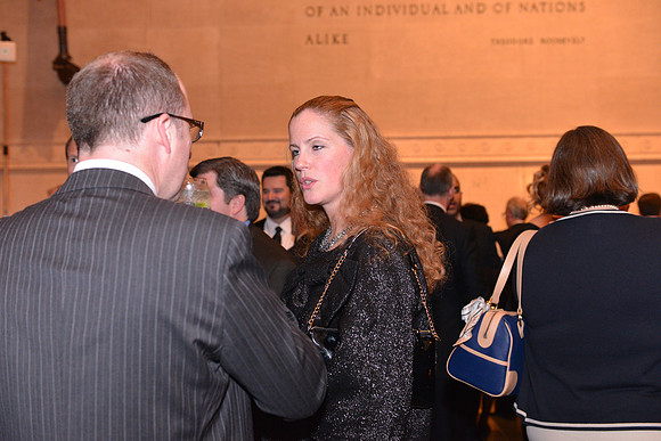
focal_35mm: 40
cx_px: 330
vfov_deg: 33.4
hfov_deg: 48.4
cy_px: 220
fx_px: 735
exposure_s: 1/60
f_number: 3.5
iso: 3600
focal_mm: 40
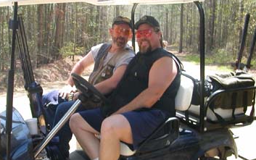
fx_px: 349
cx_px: 117
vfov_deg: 25.8
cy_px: 99
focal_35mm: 50
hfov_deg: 40.3
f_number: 2.7
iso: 100
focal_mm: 5.6
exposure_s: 1/298
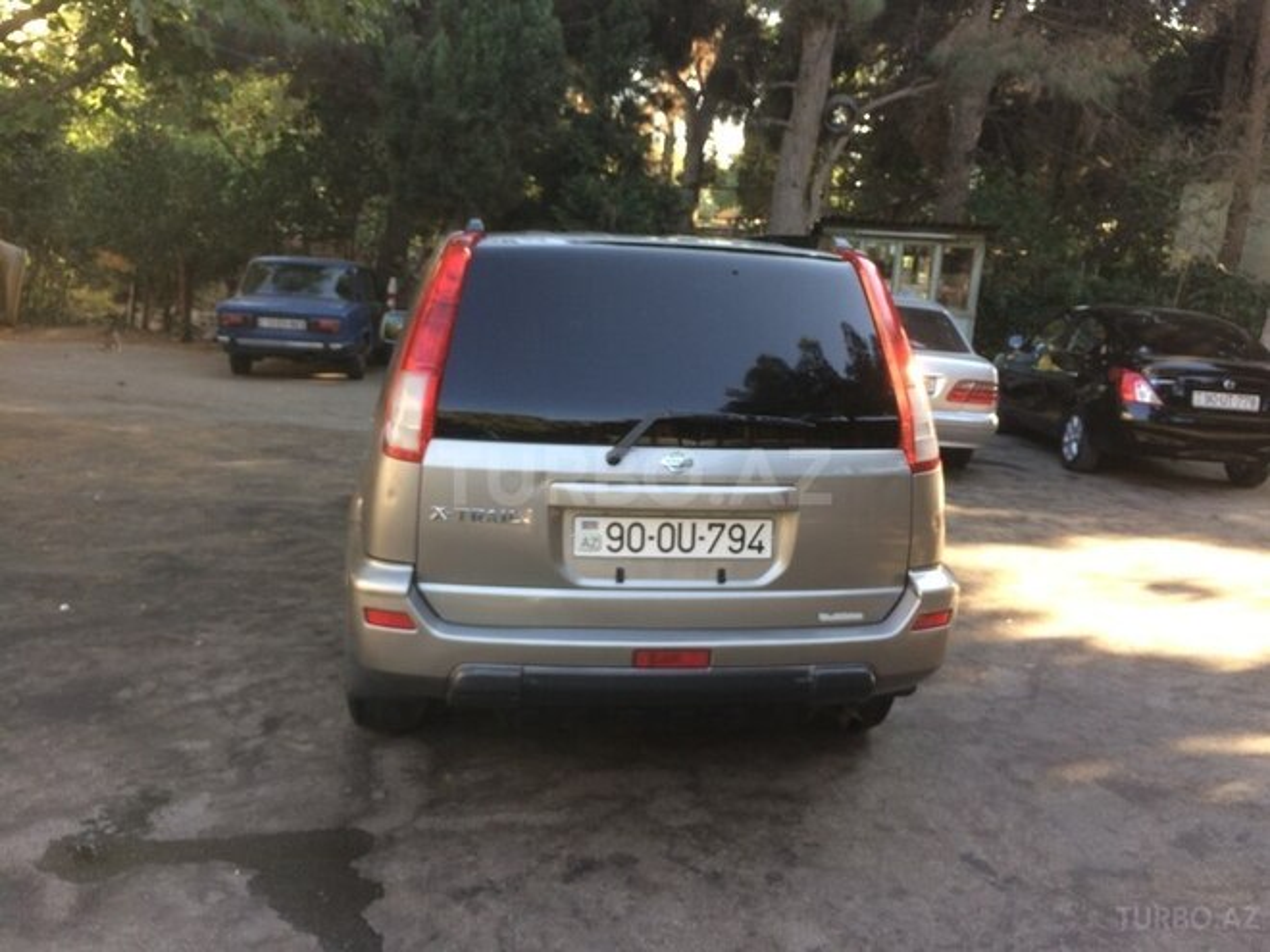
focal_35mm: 29
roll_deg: -5.4
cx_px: 635
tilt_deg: -11.5
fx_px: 1064
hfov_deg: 61.7
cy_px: 476
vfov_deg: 48.2
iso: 40
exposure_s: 1/100
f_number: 2.2
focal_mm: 4.15
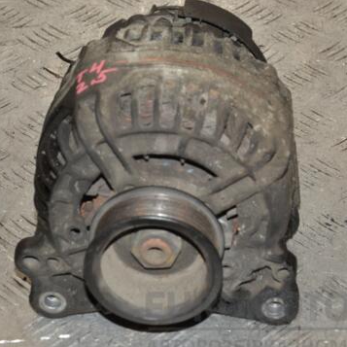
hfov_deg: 11.6
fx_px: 1701
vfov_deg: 11.6
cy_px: 177
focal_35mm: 150
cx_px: 127
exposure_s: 1/200
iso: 800
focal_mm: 70
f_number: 10
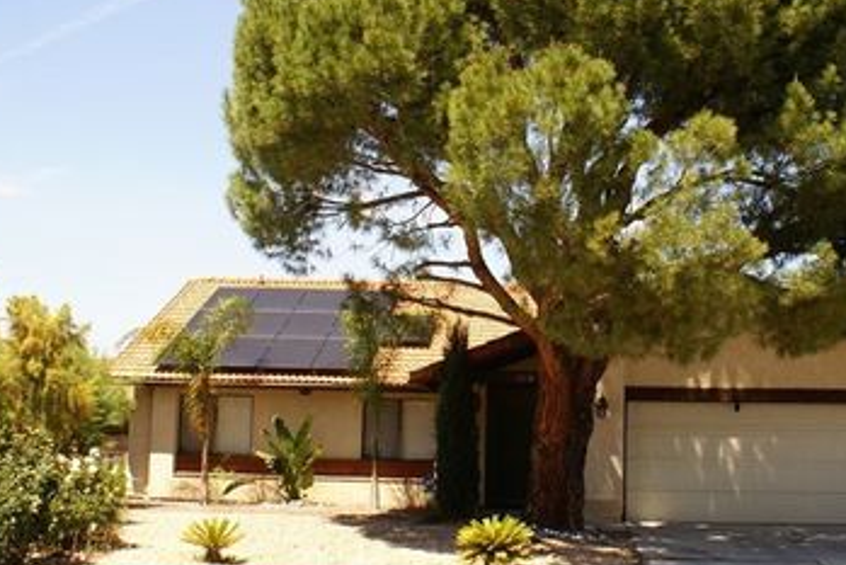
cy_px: 213
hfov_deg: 36.1
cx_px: 507
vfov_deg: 24.6
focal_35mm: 55
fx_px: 1293
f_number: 10
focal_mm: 20
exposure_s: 1/100
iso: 100
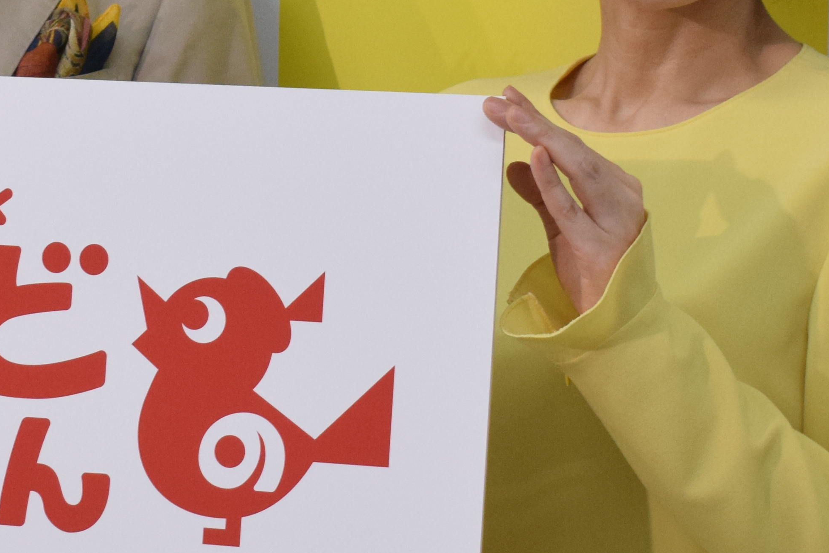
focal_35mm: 175
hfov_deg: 11.7
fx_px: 4030
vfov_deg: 7.8
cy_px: 46
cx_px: 239
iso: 1250
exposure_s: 1/200
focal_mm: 38
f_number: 7.1
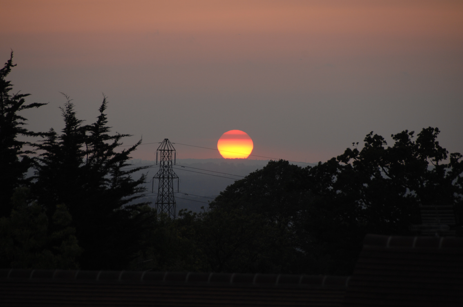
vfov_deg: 4.6
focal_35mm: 300
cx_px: 232
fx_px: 3853
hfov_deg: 6.9
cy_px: 154
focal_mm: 200
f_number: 6
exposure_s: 1/160
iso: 200
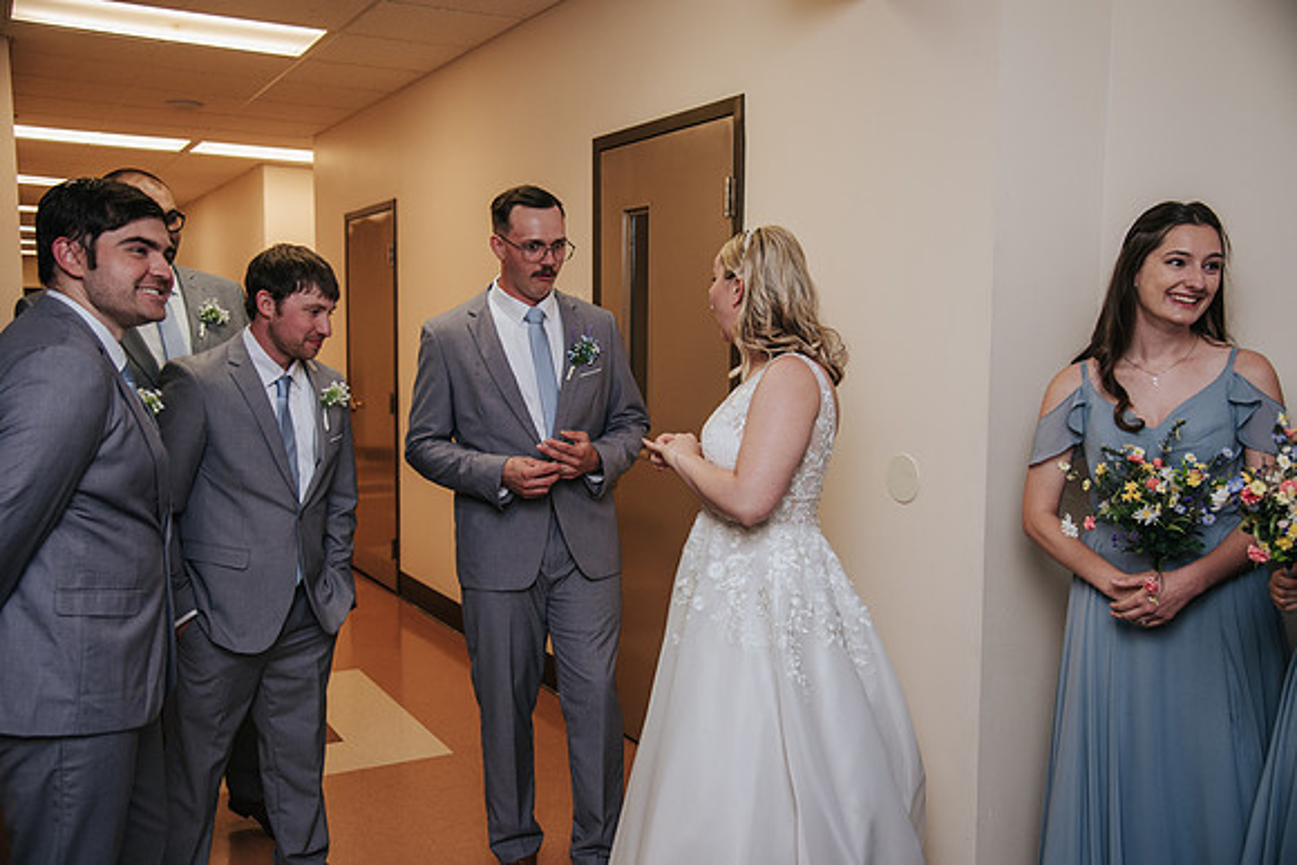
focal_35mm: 35
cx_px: 648
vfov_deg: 37.9
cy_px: 432
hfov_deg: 54.4
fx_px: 1261
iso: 800
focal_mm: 35
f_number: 4
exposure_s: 1/200
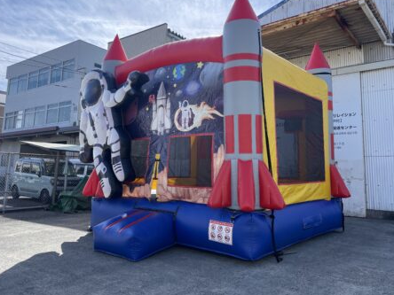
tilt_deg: +8.6
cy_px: 130
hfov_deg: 60.0
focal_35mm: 30
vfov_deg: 46.7
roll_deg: -1.7
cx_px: 192
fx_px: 341
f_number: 1.6
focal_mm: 4.2
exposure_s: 1/2020
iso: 32
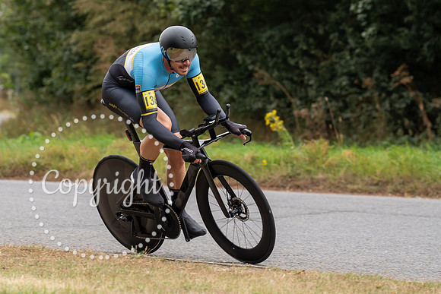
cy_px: 93
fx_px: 2298
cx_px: 153
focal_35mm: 188
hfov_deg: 11.0
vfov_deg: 7.3
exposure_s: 1/1000
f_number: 4
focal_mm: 133
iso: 500
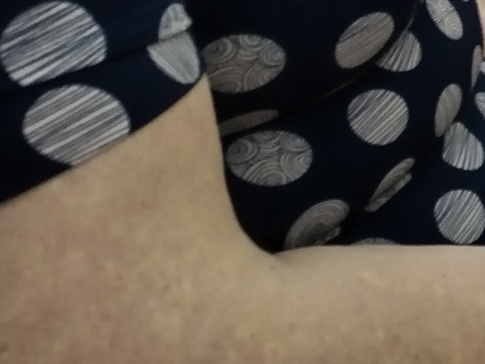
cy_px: -220
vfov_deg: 13.0
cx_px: 987
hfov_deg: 14.9
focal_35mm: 106
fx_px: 1485
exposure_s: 1/50
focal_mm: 4.75
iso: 458
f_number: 1.8
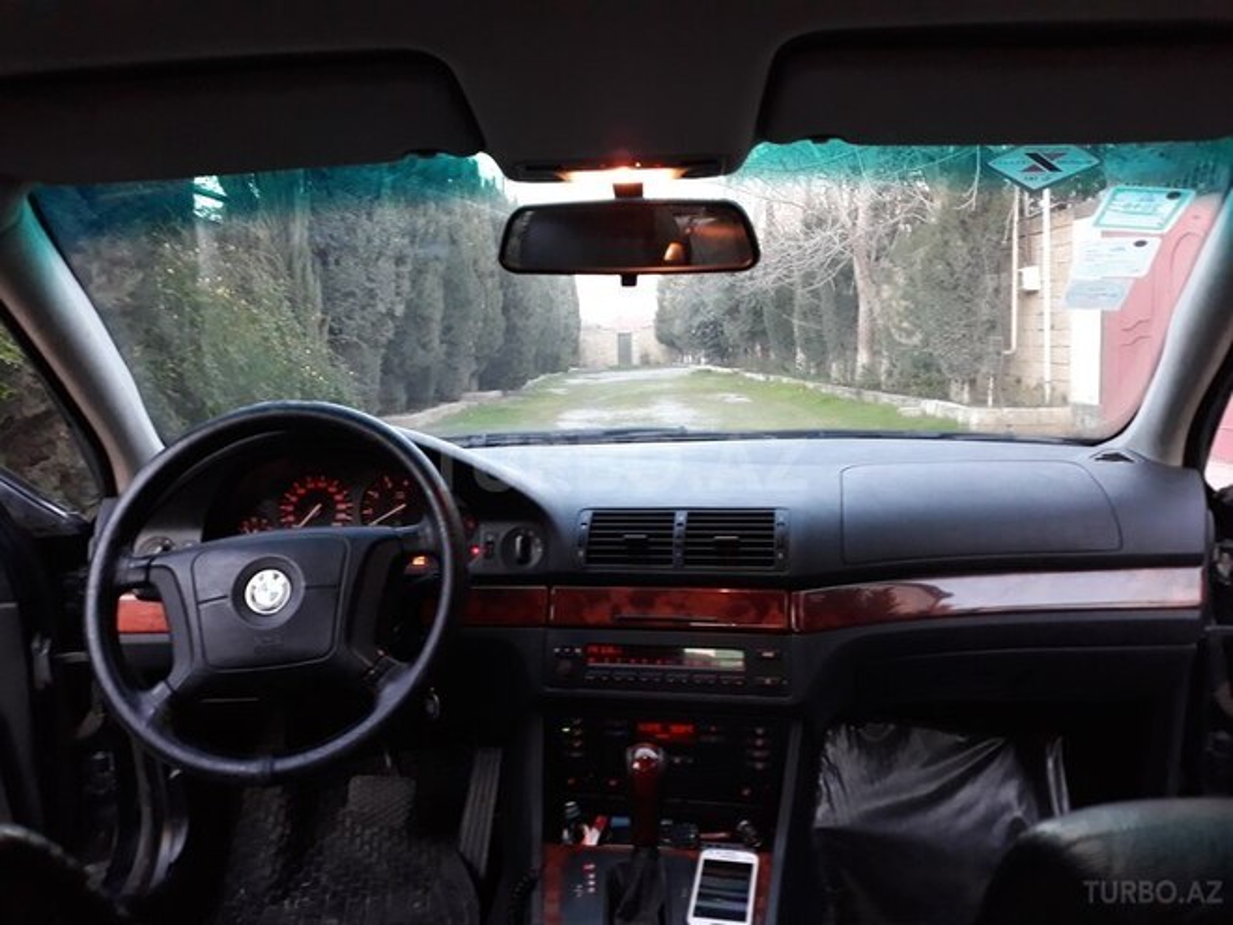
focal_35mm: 27
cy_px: 462
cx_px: 616
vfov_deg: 51.4
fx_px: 962
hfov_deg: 65.3
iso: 200
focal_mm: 3.71
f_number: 1.7
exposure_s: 1/25
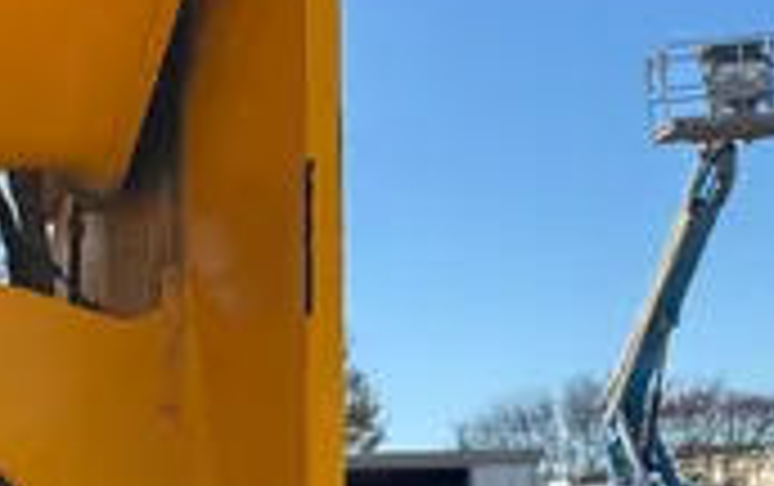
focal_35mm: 88
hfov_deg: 21.2
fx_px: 1859
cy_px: 470
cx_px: -243
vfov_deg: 14.7
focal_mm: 5.96
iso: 50
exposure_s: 1/1783
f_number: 1.6
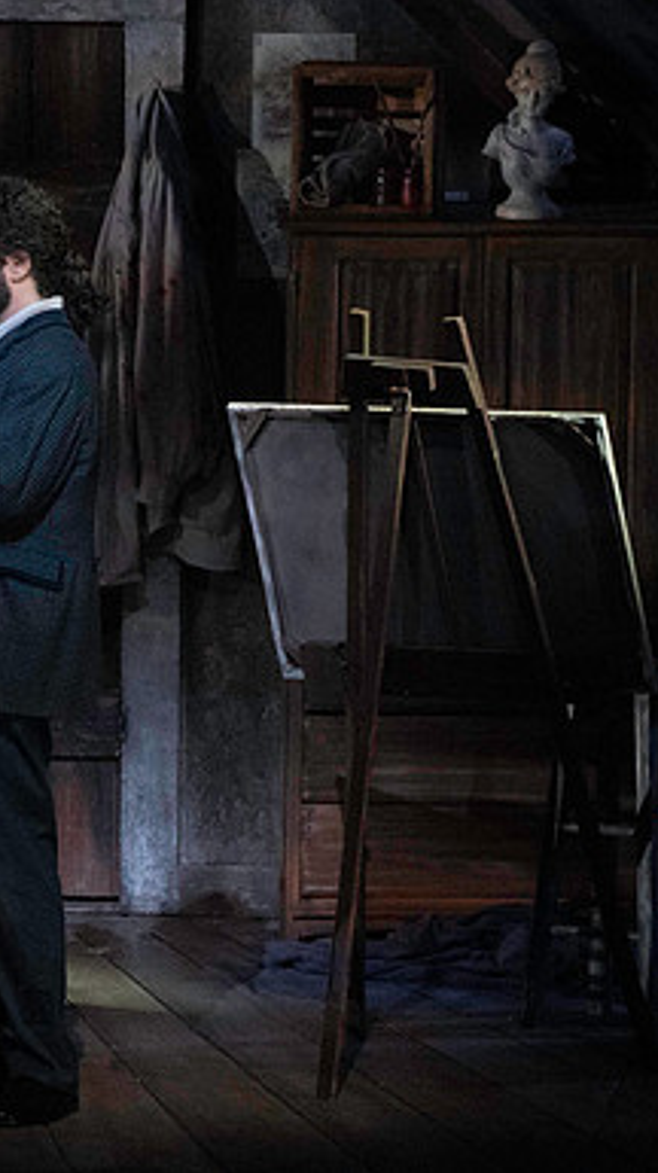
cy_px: 586
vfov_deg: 4.0
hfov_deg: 2.2
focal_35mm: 545
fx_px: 16938
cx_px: 73
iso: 16000
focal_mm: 345
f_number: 13
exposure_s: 1/320
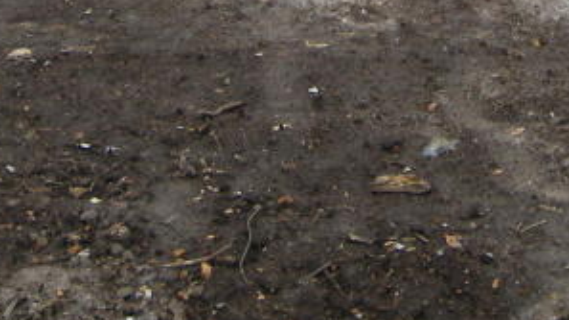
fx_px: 1584
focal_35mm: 105
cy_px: -376
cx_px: 431
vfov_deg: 10.4
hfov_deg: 20.2
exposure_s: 1/320
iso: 64
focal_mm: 4.9
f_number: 2.6
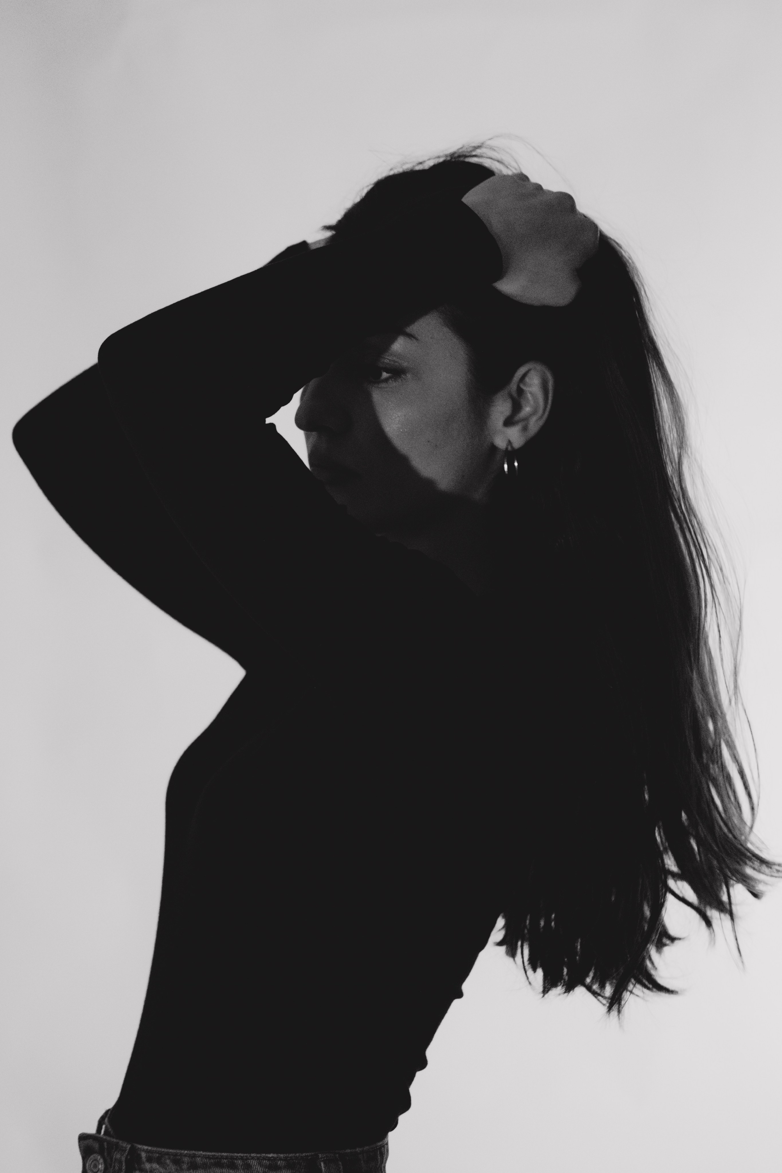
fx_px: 1727
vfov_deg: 37.5
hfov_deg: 25.5
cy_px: 586
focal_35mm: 53
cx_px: 391
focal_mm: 35
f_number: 2
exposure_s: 1/180
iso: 4000
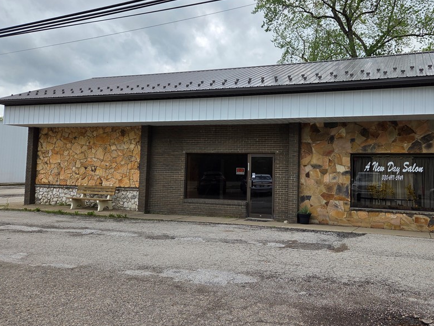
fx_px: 376
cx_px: 267
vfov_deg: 46.7
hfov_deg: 59.3
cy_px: 146
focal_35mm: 30
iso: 80
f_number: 1.8
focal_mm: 5.4
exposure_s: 1/4274
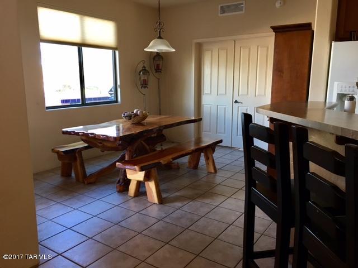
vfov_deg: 48.2
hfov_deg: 61.7
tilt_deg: -10.8
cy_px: 134
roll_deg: +1.1
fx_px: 300
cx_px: 179
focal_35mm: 29
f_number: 2.2
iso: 80
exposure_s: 1/30
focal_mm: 4.15
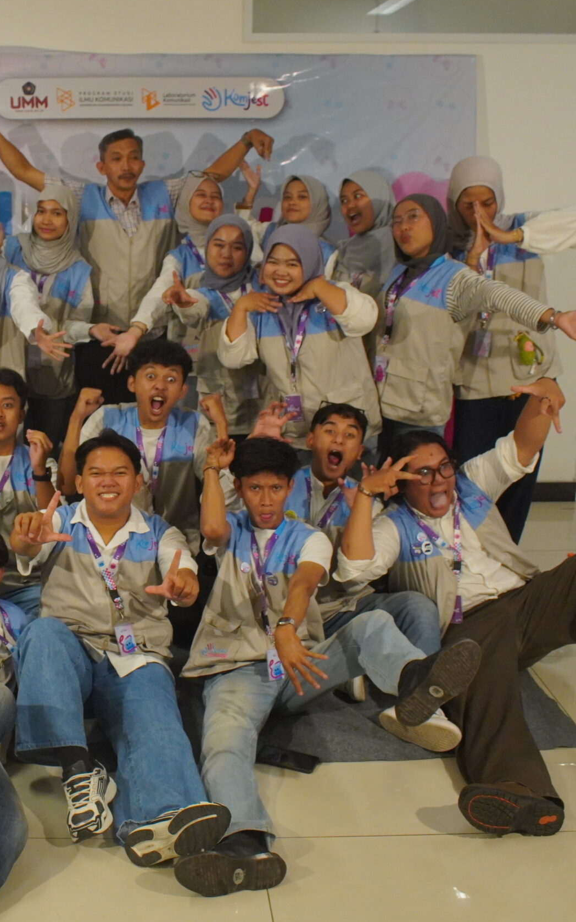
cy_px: 458
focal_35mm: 42
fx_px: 1055
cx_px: 110
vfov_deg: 47.2
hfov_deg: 29.8
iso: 2000
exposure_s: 1/100
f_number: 6.3
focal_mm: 18
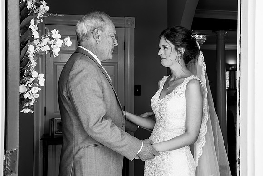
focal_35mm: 47
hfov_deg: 41.7
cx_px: 149
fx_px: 345
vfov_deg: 28.5
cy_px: 87
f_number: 5.6
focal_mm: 41
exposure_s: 1/200
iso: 320
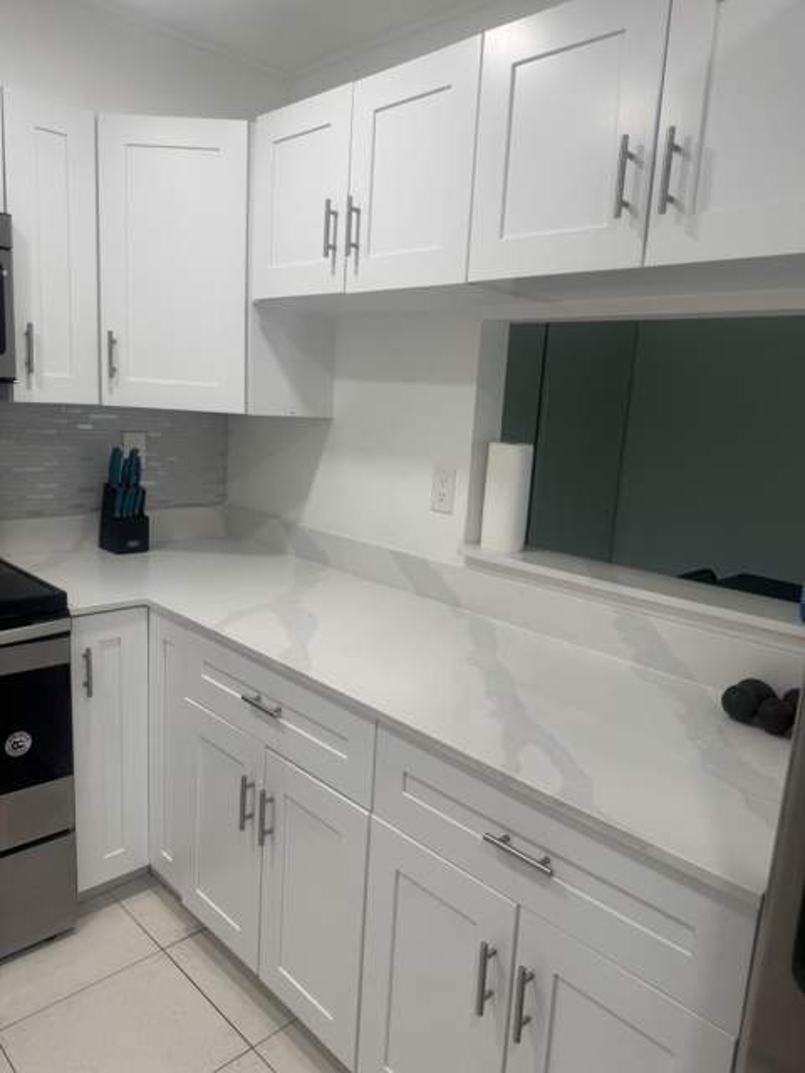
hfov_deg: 56.8
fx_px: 744
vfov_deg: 71.6
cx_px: 402
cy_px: 536
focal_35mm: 24
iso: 64
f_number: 1.78
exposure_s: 1/120
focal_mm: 6.76
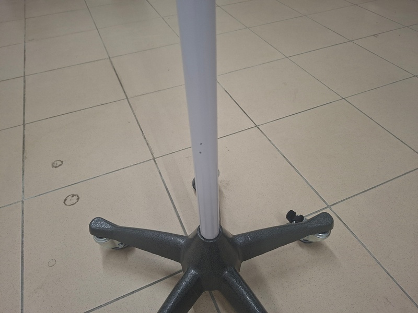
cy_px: 156
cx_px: 209
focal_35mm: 23
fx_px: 278
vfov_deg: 58.9
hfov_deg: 73.9
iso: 250
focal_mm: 5.54
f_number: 1.8
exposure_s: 1/120
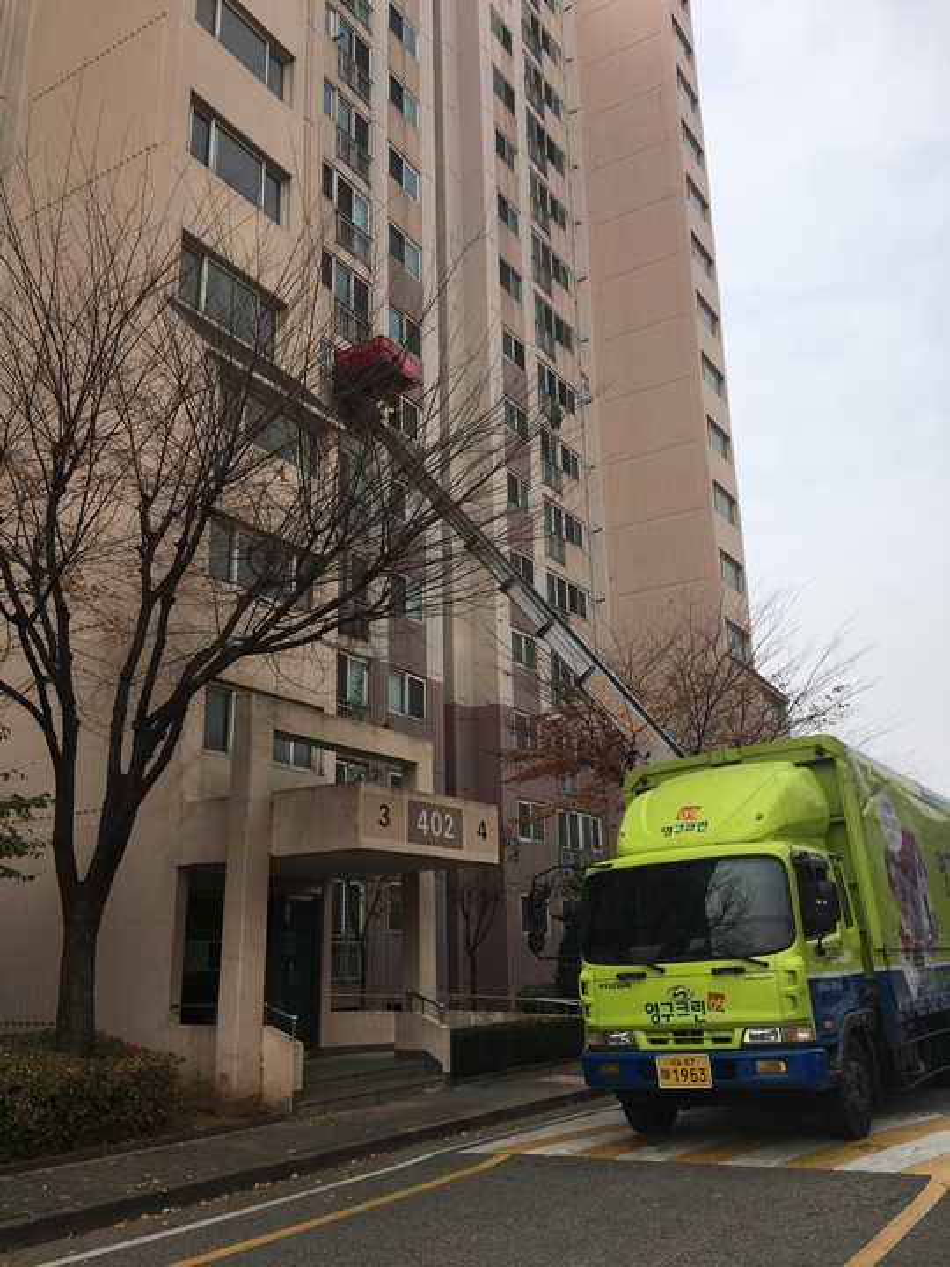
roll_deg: +1.4
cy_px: 634
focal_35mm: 29
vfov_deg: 61.7
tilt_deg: +17.3
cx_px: 475
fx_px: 1061
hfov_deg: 48.2
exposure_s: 1/999
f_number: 2.2
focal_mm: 4.15
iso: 25
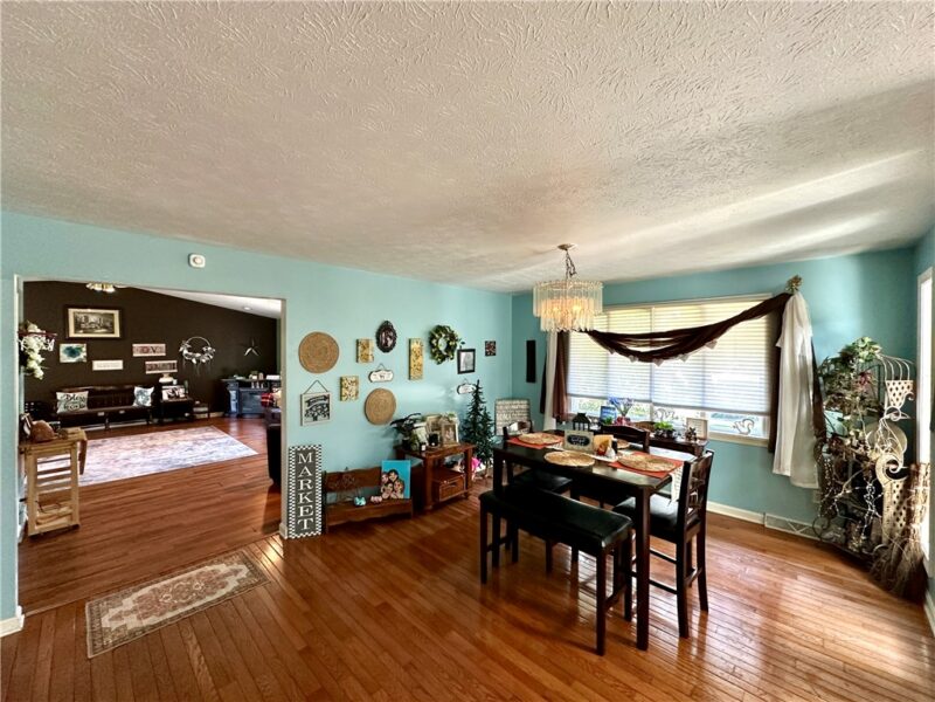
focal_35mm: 14
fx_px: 378
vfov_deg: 85.7
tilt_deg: +0.2
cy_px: 351
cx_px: 468
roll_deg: -0.3
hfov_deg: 102.1
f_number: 2.2
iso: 400
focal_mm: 2.22
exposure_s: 1/60
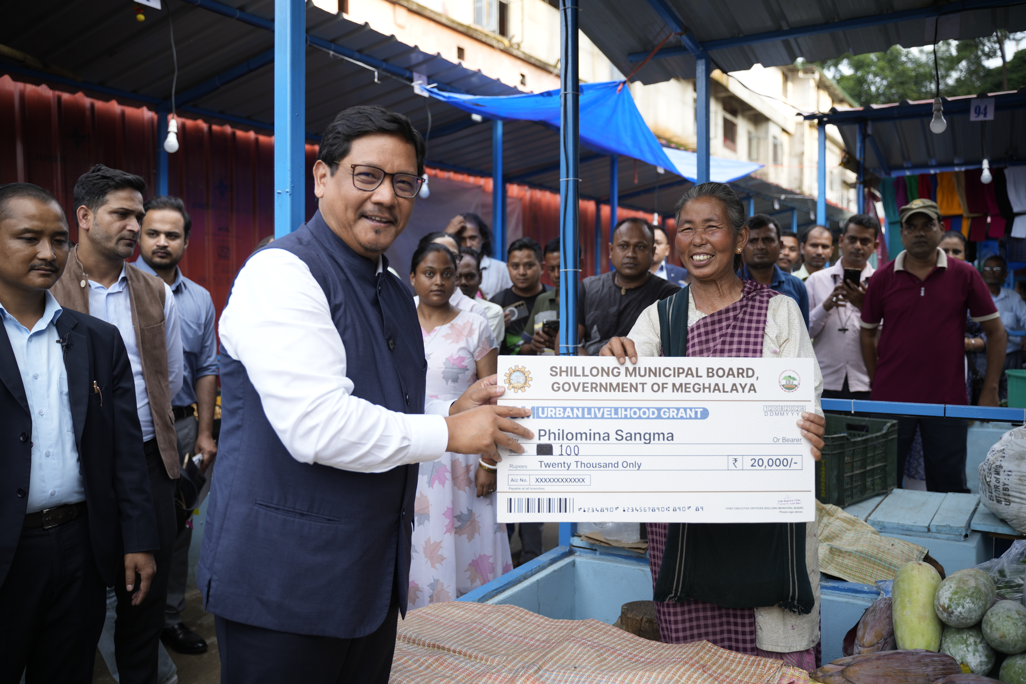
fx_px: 826
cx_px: 513
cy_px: 342
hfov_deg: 63.7
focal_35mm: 29
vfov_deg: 45.0
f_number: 2.8
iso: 125
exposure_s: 1/100
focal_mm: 29
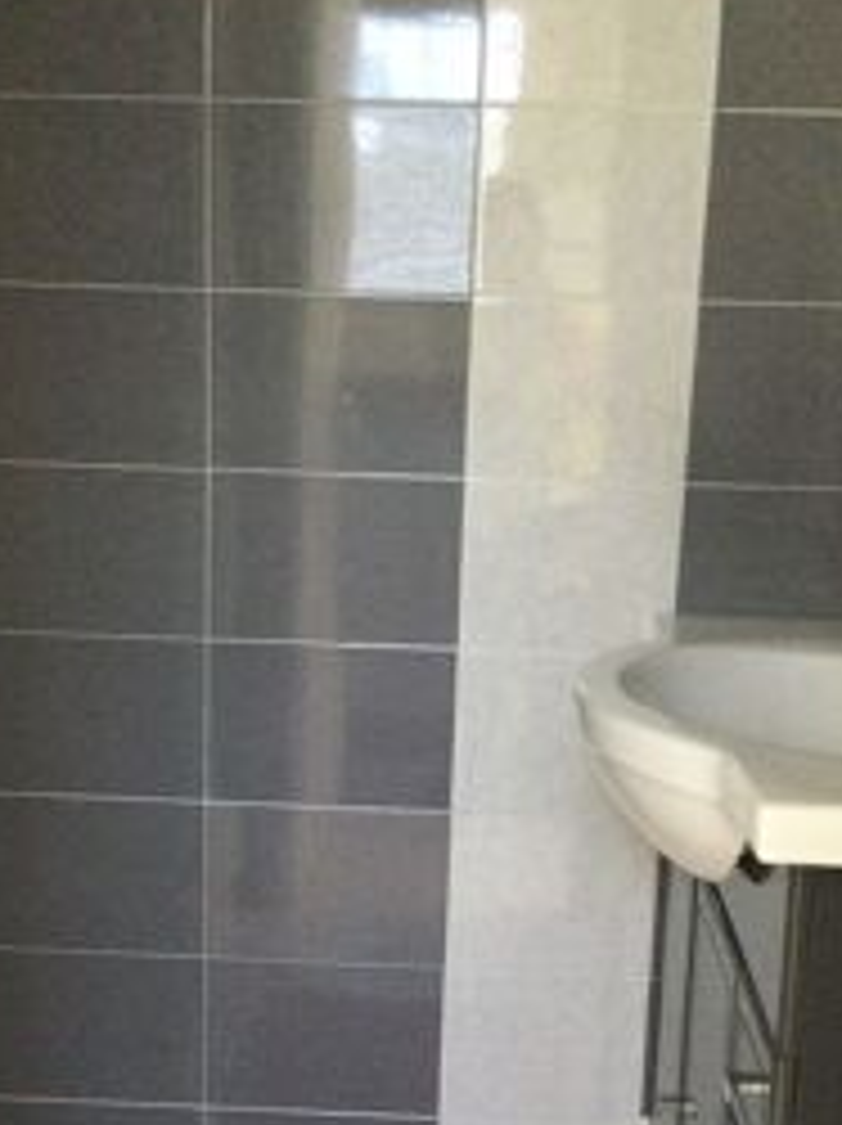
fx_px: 1722
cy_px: 767
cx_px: 374
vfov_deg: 35.8
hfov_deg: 27.5
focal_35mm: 53
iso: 200
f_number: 2.4
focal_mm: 3.3
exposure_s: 1/17
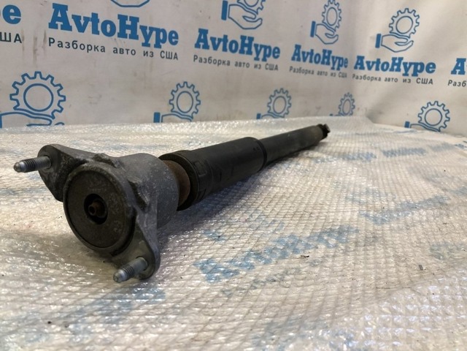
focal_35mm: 28
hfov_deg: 63.4
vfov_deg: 49.7
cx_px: 234
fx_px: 378
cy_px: 176
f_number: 1.8
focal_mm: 4
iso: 32
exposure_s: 1/33
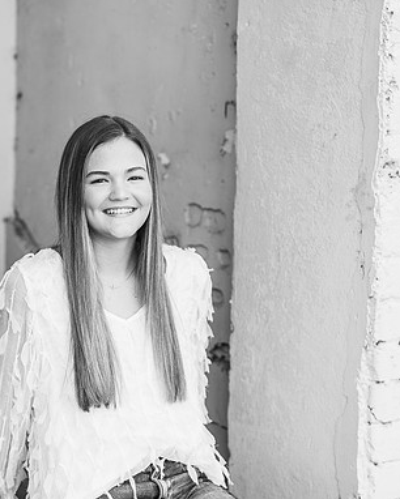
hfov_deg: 12.3
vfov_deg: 15.4
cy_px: 248
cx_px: 104
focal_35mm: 125
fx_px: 1848
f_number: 2.8
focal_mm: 85
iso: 200
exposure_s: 1/200
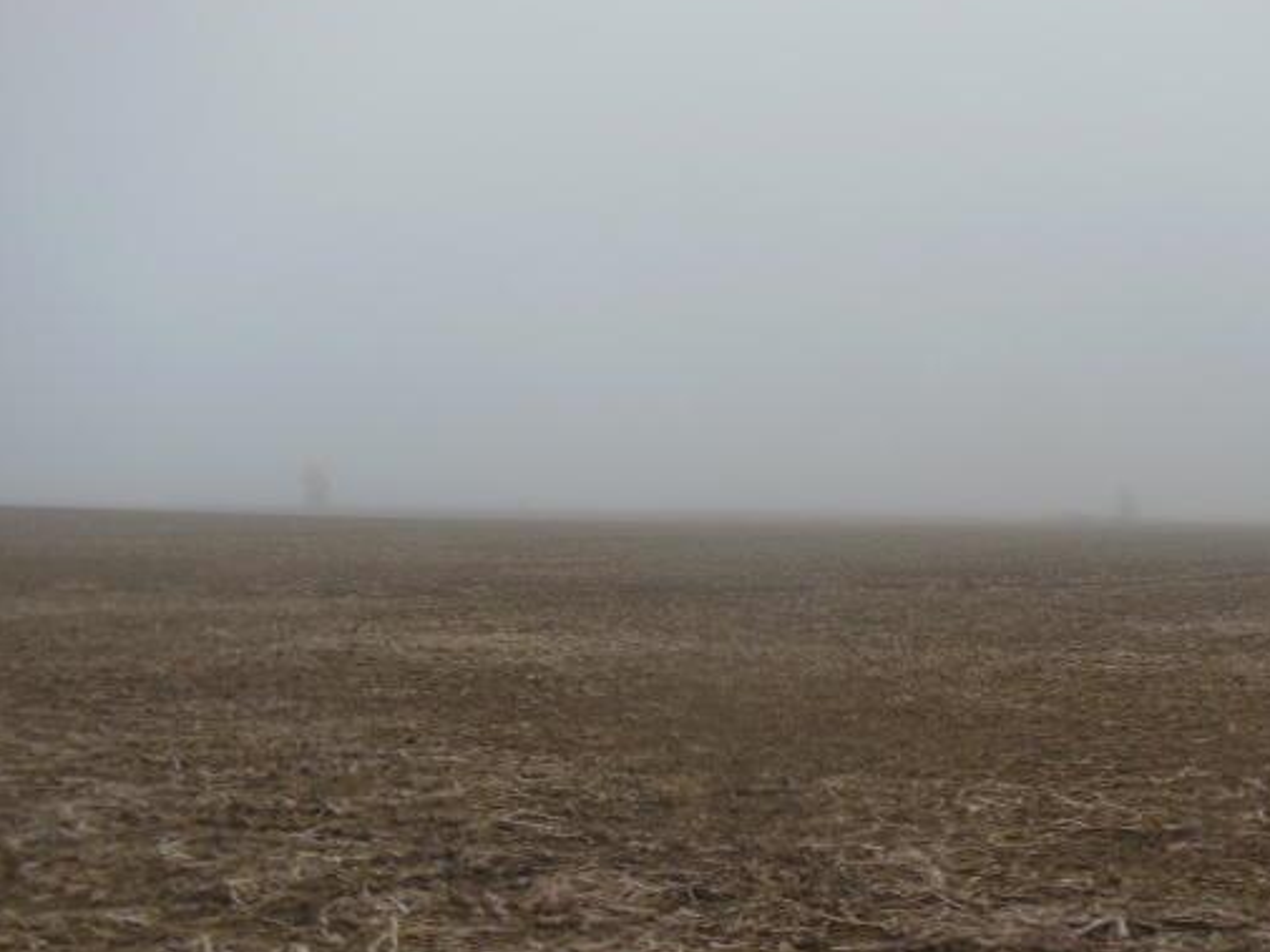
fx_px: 2092
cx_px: 800
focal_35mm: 57
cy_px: 535
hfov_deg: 33.6
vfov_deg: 25.7
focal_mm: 8
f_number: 4.4
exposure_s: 1/100
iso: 125
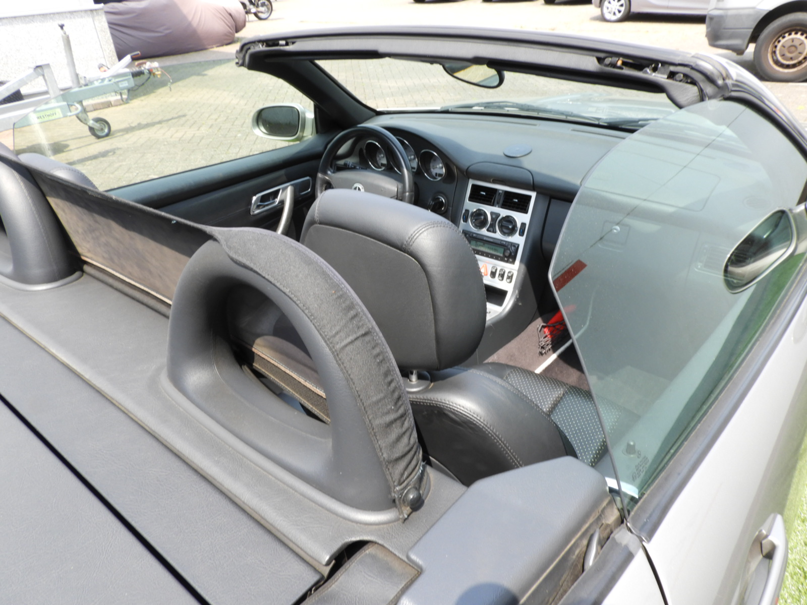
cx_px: 404
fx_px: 560
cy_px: 302
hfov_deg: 71.6
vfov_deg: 56.8
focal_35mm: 24
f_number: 5.3
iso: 100
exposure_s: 1/100
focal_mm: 4.3
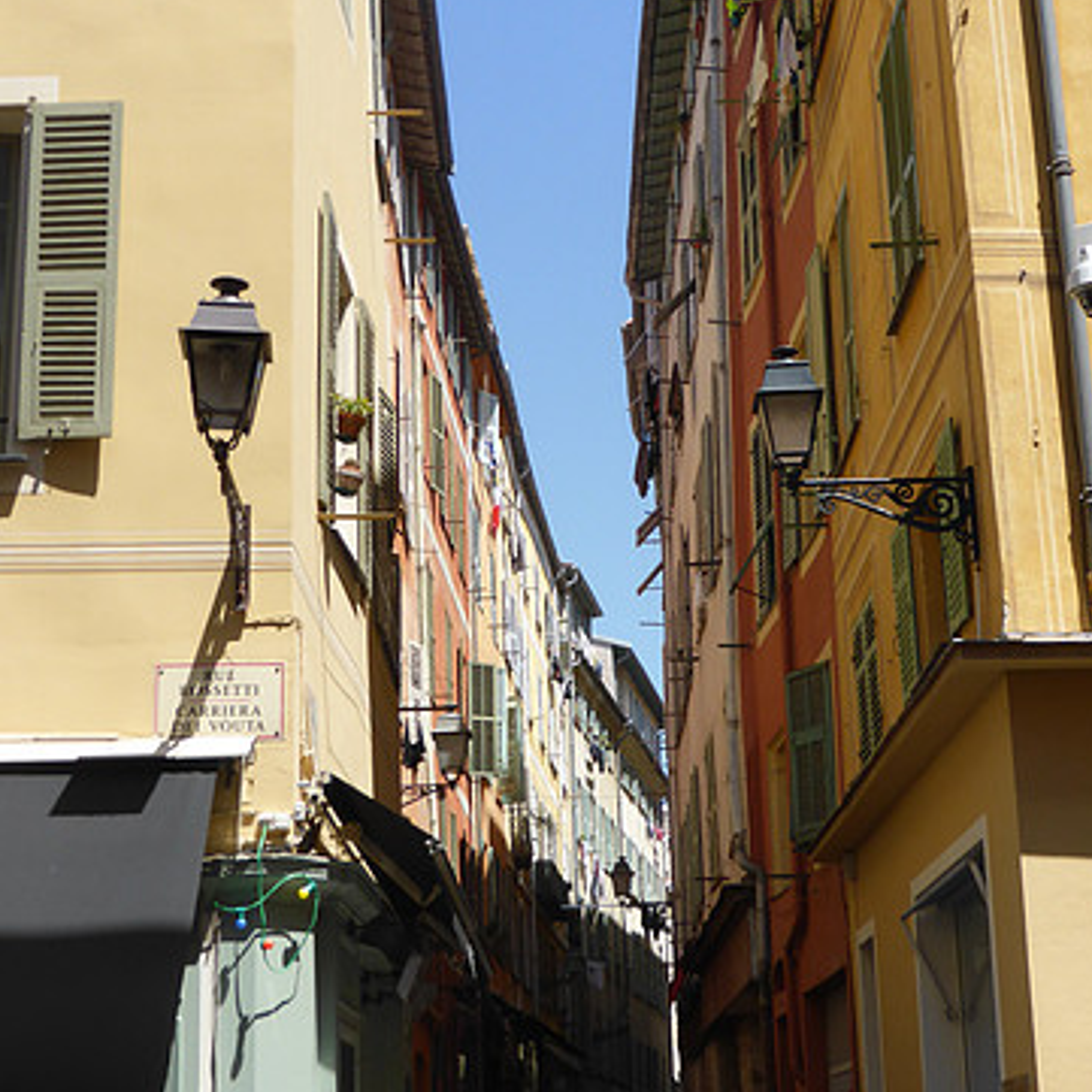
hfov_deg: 28.2
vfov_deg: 28.1
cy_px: 641
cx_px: 582
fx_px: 2177
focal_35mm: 61
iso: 100
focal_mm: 7.4
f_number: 3.9
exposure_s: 1/640
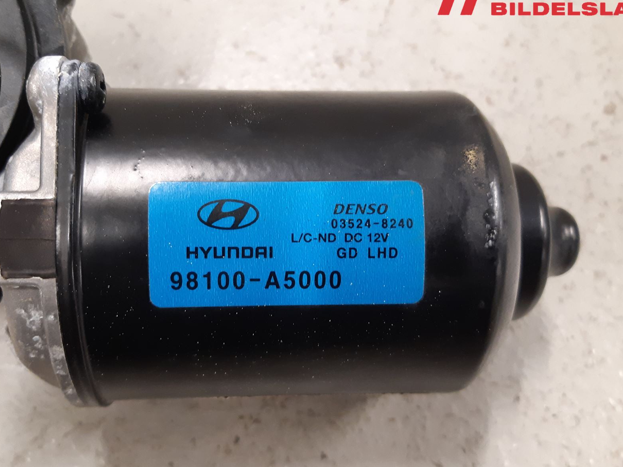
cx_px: 275
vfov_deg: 41.8
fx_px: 612
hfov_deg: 53.8
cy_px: 253
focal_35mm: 34
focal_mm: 3.93
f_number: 1.7
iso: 200
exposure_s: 1/33
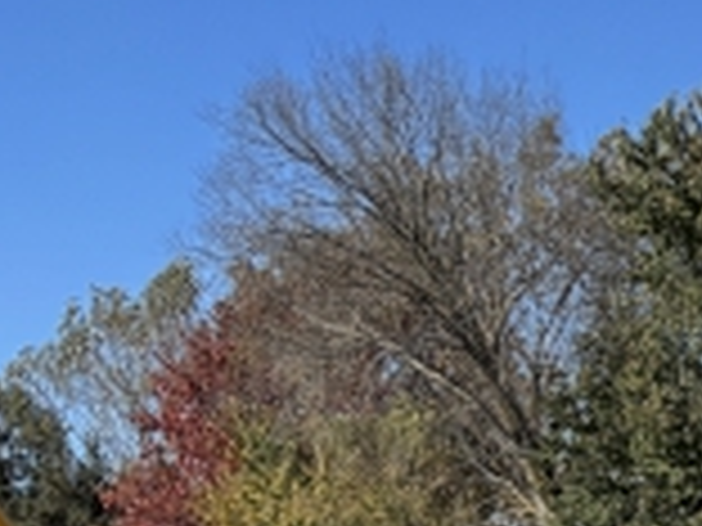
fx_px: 2697
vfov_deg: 10.5
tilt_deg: -3.0
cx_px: 1786
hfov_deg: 11.6
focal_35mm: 133
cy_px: 917
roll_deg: +1.8
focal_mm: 5.96
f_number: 1.6
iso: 50
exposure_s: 1/2398
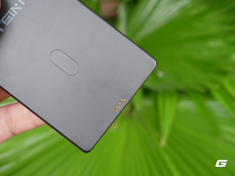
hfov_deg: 38.2
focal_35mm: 50
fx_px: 340
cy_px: 88
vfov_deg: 29.1
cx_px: 118
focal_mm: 25
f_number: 5
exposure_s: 1/80
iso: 200
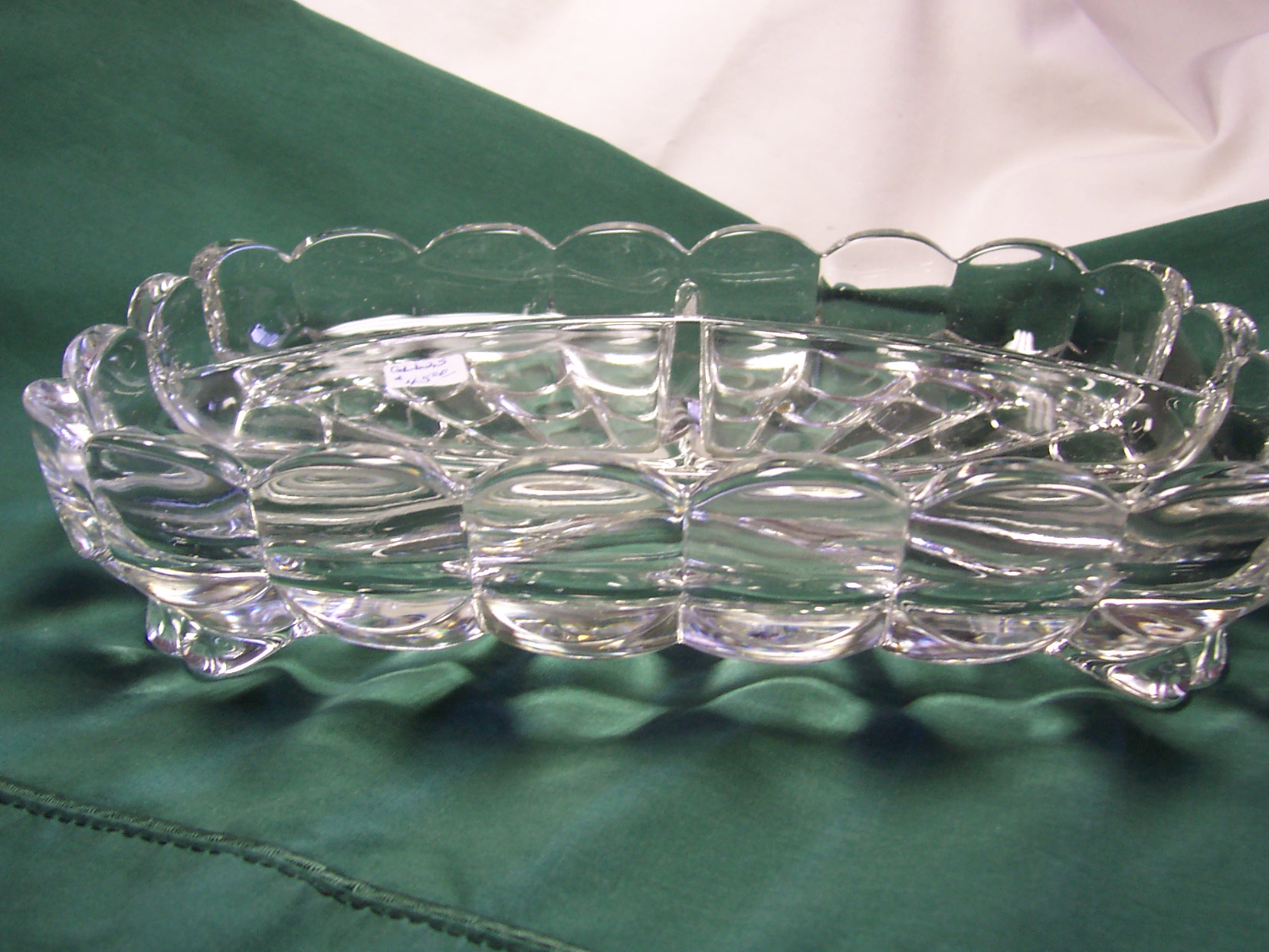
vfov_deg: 38.7
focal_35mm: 37
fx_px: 1356
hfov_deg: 50.1
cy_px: 476
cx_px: 634
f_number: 2.8
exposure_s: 1/30
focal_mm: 5.6
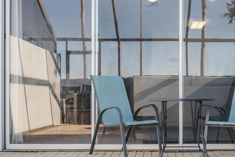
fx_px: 405
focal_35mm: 62
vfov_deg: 21.8
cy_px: 107
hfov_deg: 32.0
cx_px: 167
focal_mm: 35
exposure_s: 1/13
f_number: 8
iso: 100
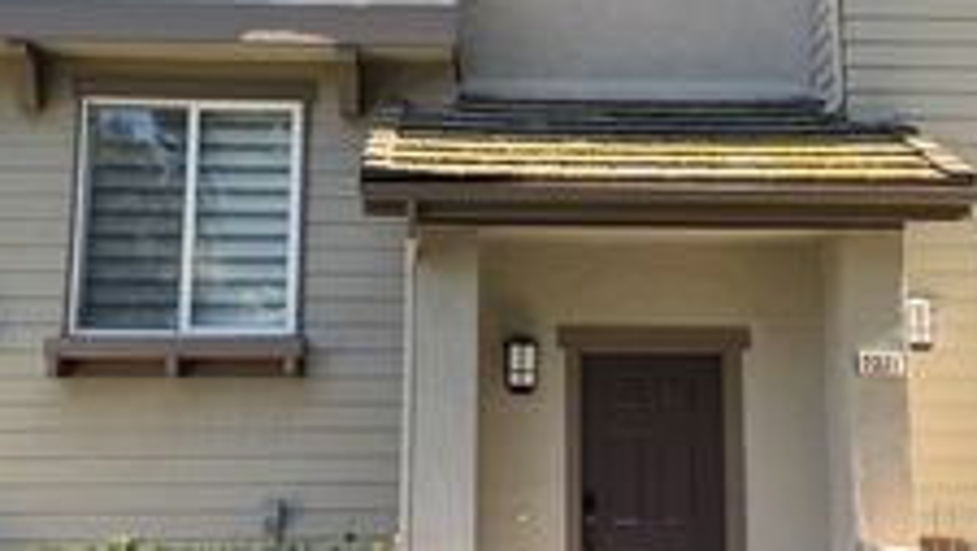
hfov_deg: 35.9
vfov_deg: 20.6
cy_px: 150
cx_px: 556
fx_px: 1504
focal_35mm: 58
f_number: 1.78
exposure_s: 1/535
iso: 80
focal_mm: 6.76
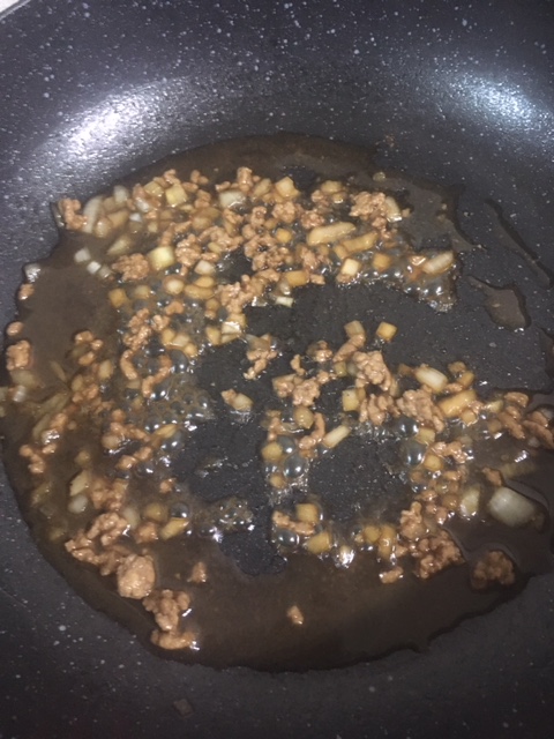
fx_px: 619
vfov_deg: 61.7
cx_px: 277
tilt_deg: -66.0
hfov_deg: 48.2
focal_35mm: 29
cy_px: 370
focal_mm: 4.15
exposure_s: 1/15
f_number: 2.2
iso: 400
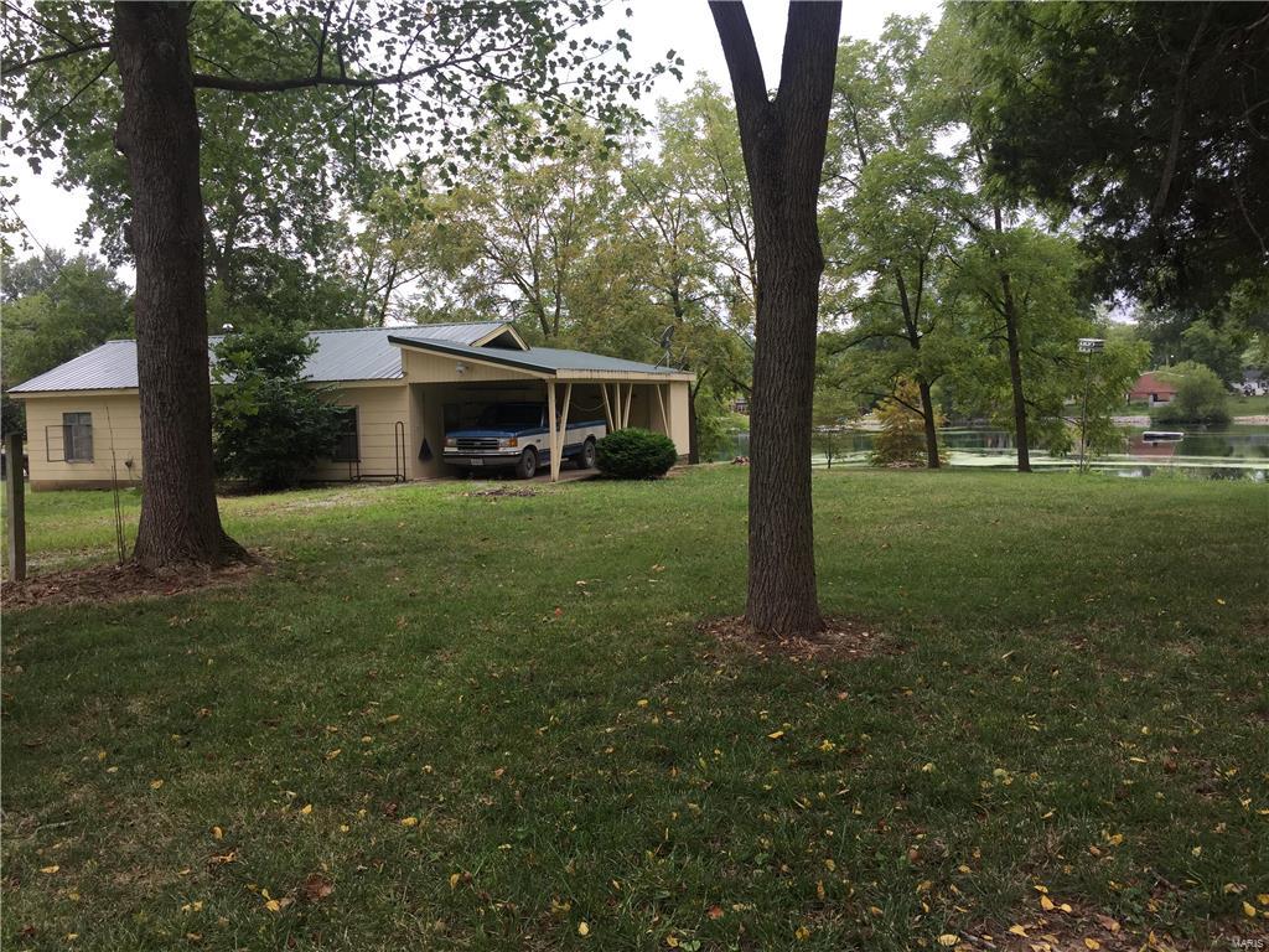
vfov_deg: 48.2
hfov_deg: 61.7
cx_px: 634
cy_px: 476
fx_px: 1063
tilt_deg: -2.9
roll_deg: +0.5
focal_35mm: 29
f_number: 2.2
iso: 32
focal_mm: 4.15
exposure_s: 1/388
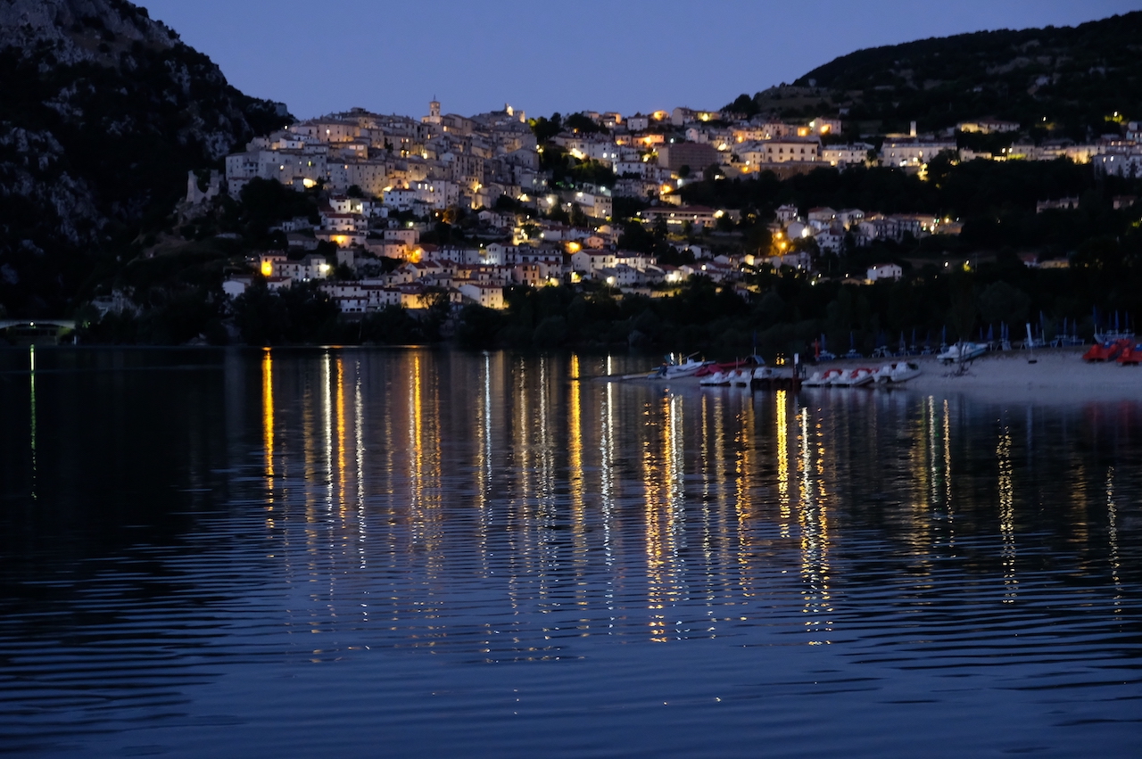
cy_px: 380
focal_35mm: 69
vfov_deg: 19.7
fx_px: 2187
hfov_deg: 29.3
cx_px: 571
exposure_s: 1/3.5
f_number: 4.5
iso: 3200
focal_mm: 46.3
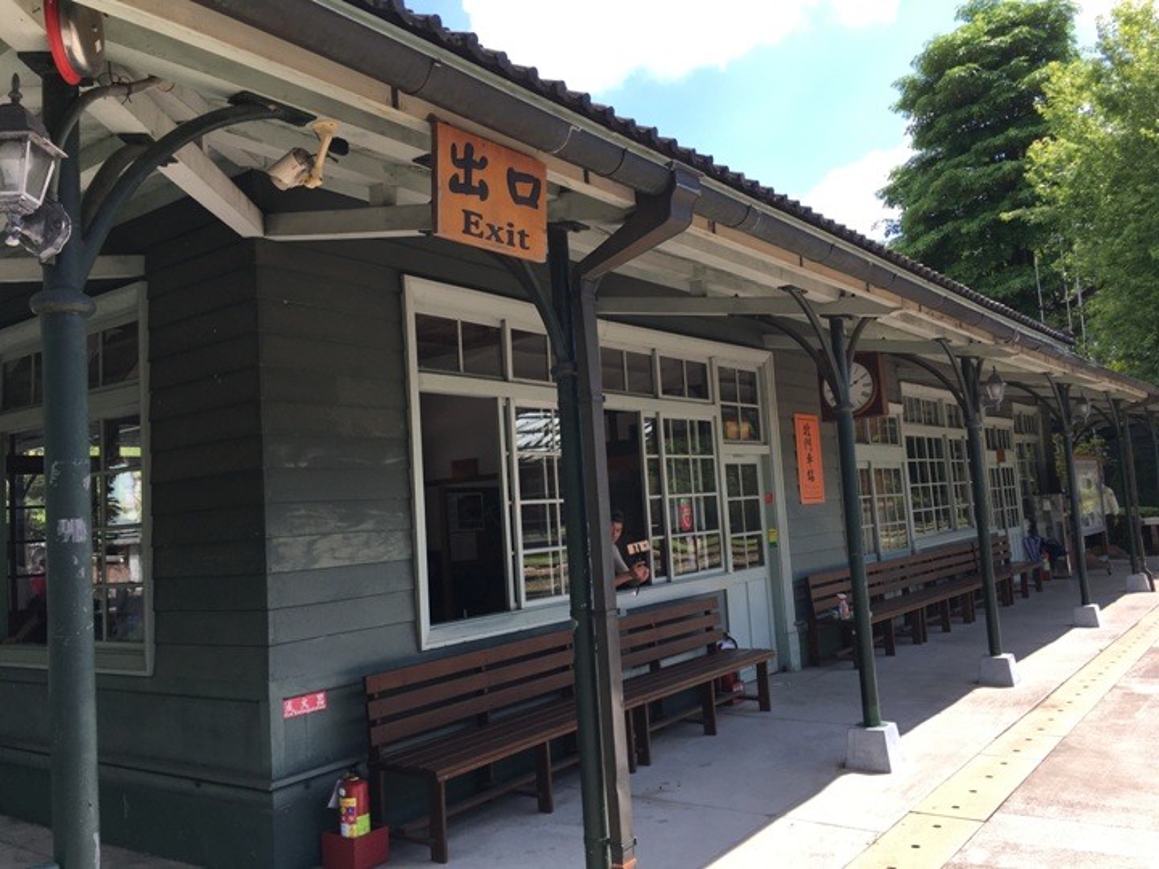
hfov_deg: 61.7
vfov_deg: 48.2
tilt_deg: +5.0
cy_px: 434
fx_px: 971
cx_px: 580
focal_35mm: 29
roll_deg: +5.0
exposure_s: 1/578
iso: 25
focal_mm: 4.15
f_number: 2.2
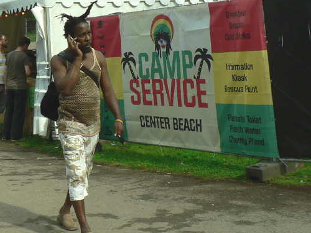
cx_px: 142
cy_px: 117
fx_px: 377
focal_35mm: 42
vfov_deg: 34.3
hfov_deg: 44.7
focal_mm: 6
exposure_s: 1/400
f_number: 4
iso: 64
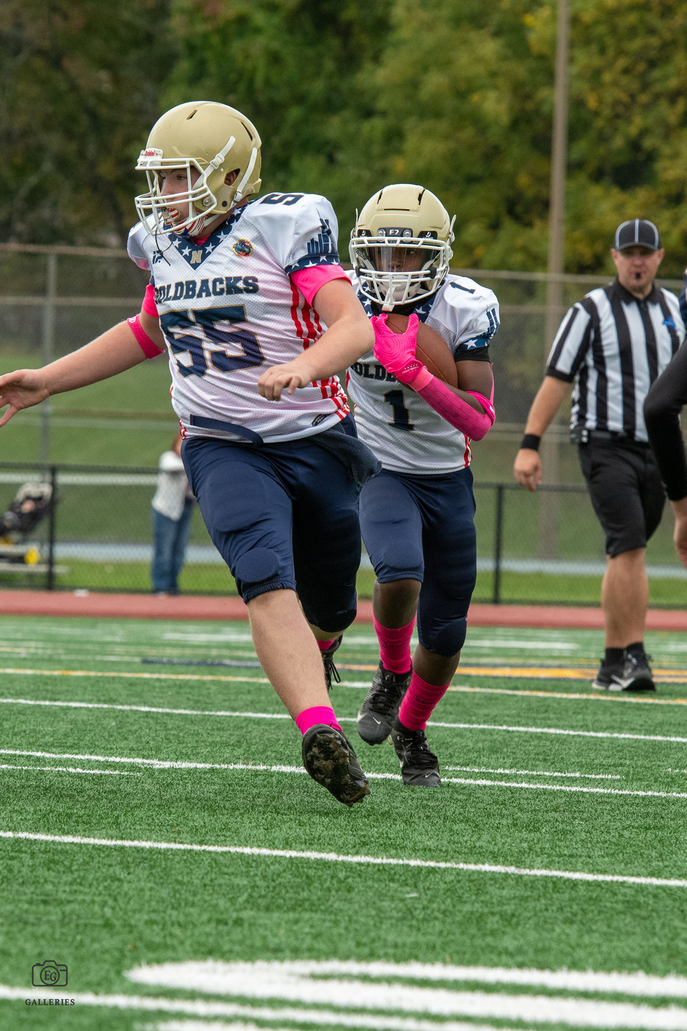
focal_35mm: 360
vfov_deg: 5.7
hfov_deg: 3.8
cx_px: 281
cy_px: 516
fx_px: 10306
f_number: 5.6
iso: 1600
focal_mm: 160
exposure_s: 1/1000
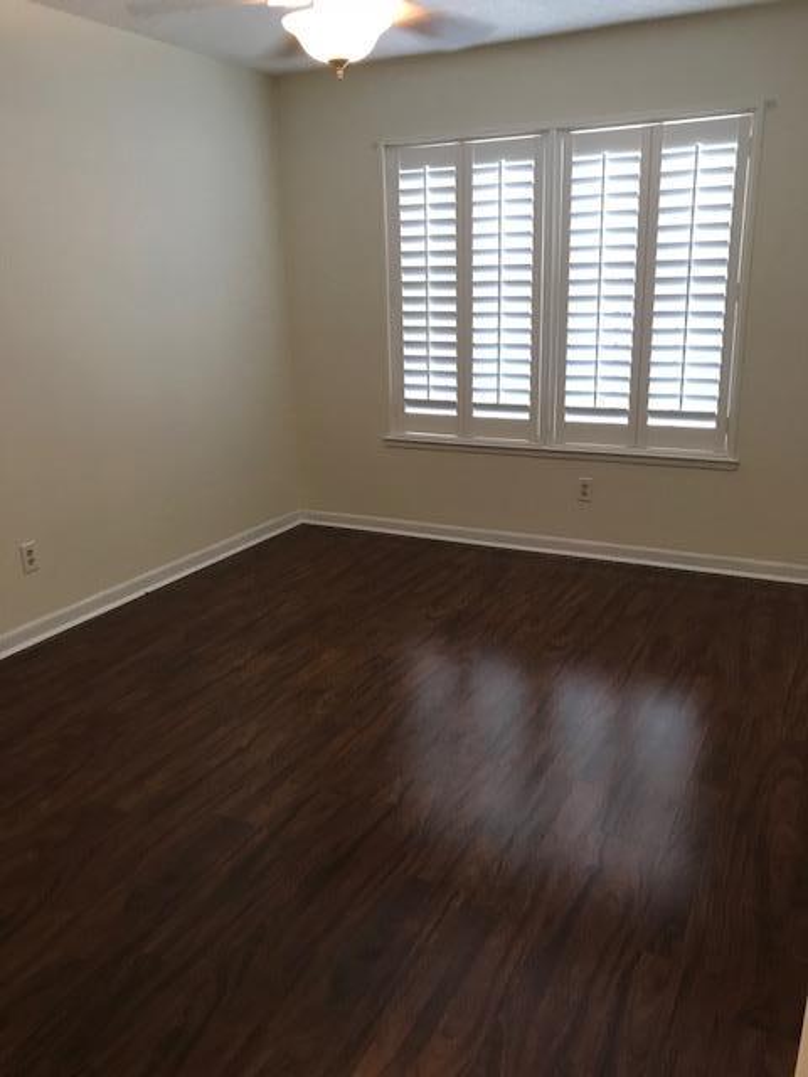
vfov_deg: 63.4
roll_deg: +2.3
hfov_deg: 49.7
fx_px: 871
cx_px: 404
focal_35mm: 28
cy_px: 538
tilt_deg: -17.1
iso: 40
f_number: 1.8
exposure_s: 1/15
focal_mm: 3.99
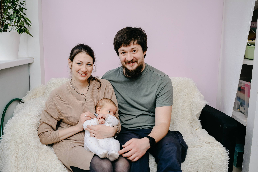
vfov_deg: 37.9
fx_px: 251
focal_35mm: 35
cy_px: 86
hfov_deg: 54.4
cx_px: 129
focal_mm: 35
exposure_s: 1/160
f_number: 3.5
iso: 400
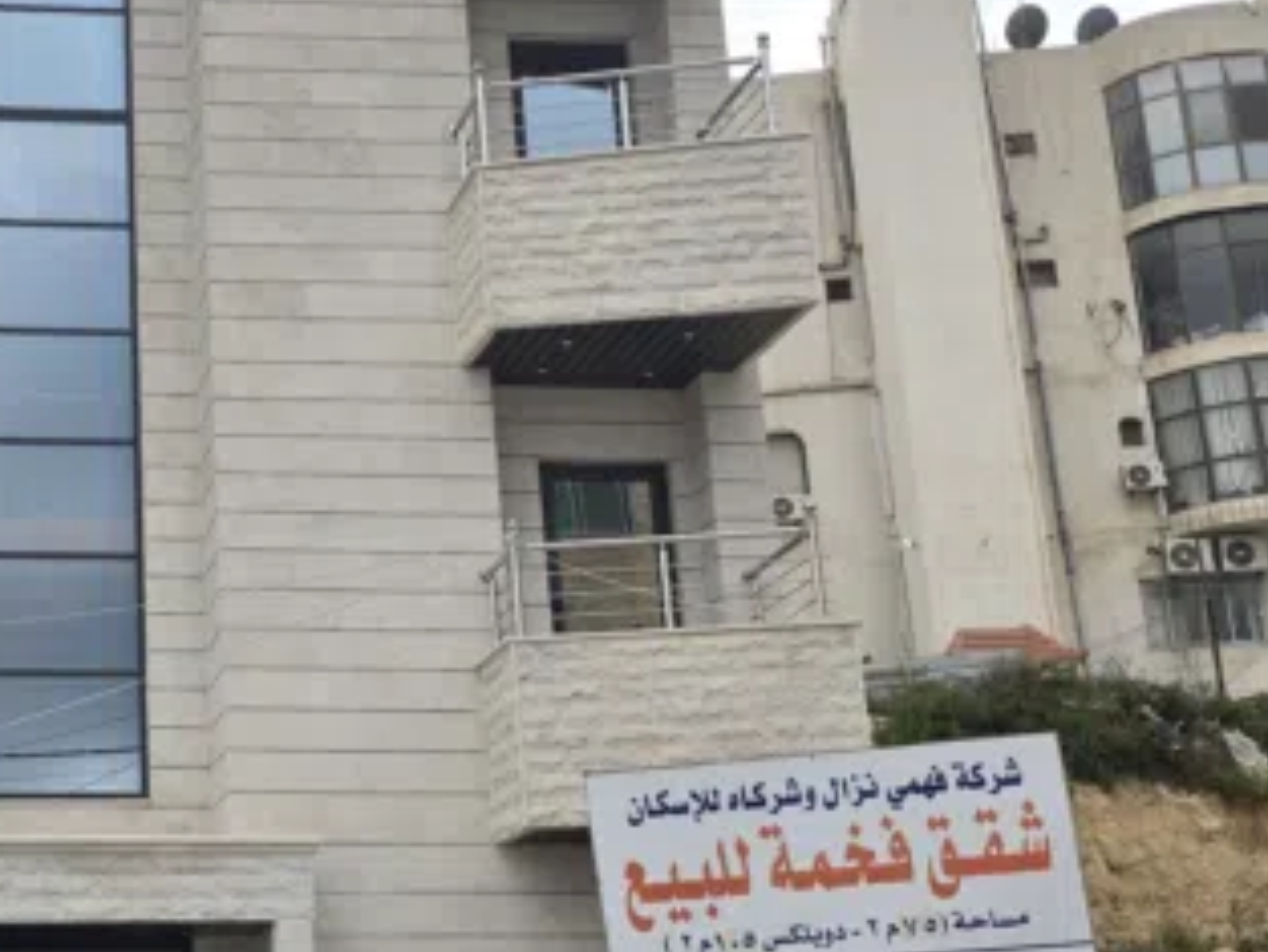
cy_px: 97
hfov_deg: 37.3
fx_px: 1722
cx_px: 85
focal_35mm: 47
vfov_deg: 29.6
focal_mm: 6.3
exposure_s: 1/500
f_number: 1.7
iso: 12
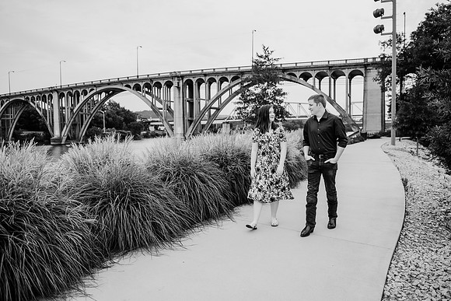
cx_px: 226
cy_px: 150
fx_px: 301
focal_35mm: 24
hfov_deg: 73.7
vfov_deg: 53.2
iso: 200
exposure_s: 1/800
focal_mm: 24
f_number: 2.8
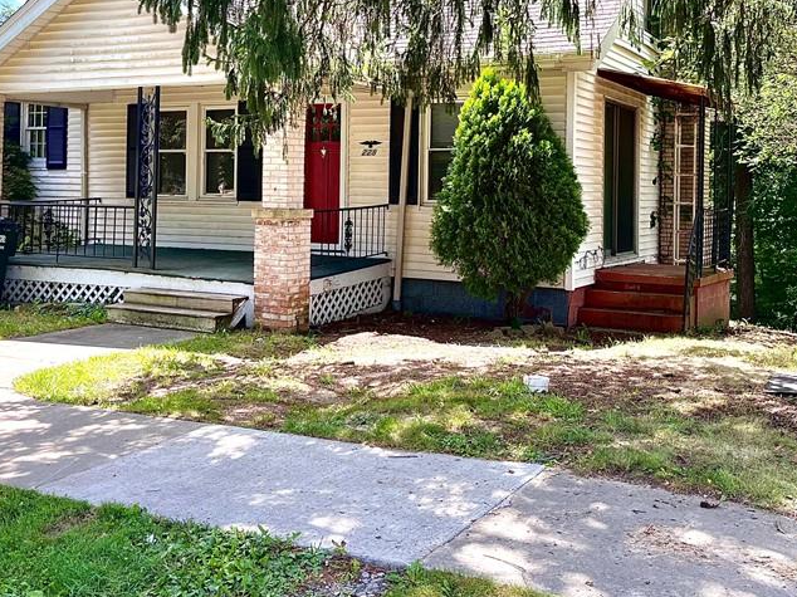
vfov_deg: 33.9
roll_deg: -0.8
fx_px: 967
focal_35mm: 42
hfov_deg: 44.7
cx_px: 352
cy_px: 176
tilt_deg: +0.7
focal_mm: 5.1
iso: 50
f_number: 1.6
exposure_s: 1/571
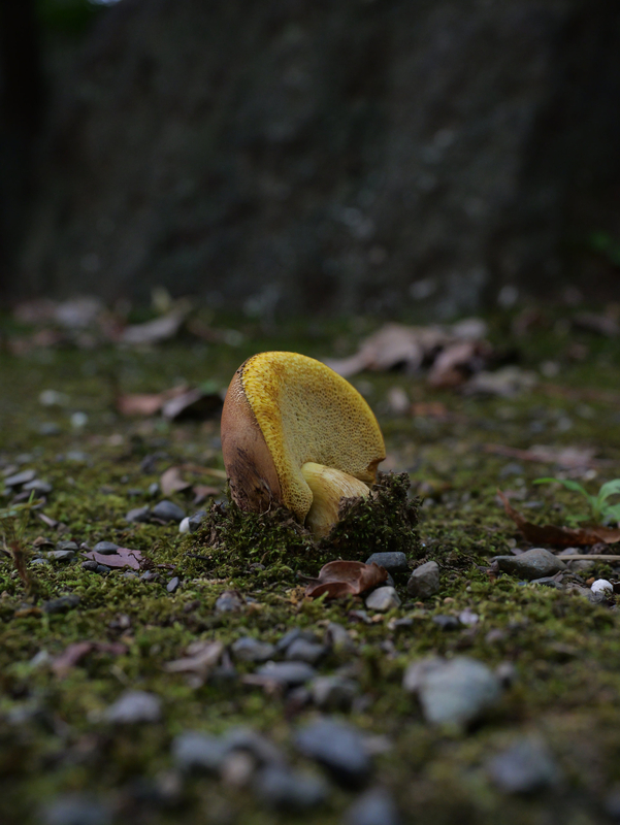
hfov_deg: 34.4
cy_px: 412
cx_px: 310
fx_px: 1002
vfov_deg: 44.8
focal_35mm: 42
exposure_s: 1/100
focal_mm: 21
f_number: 4.5
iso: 800
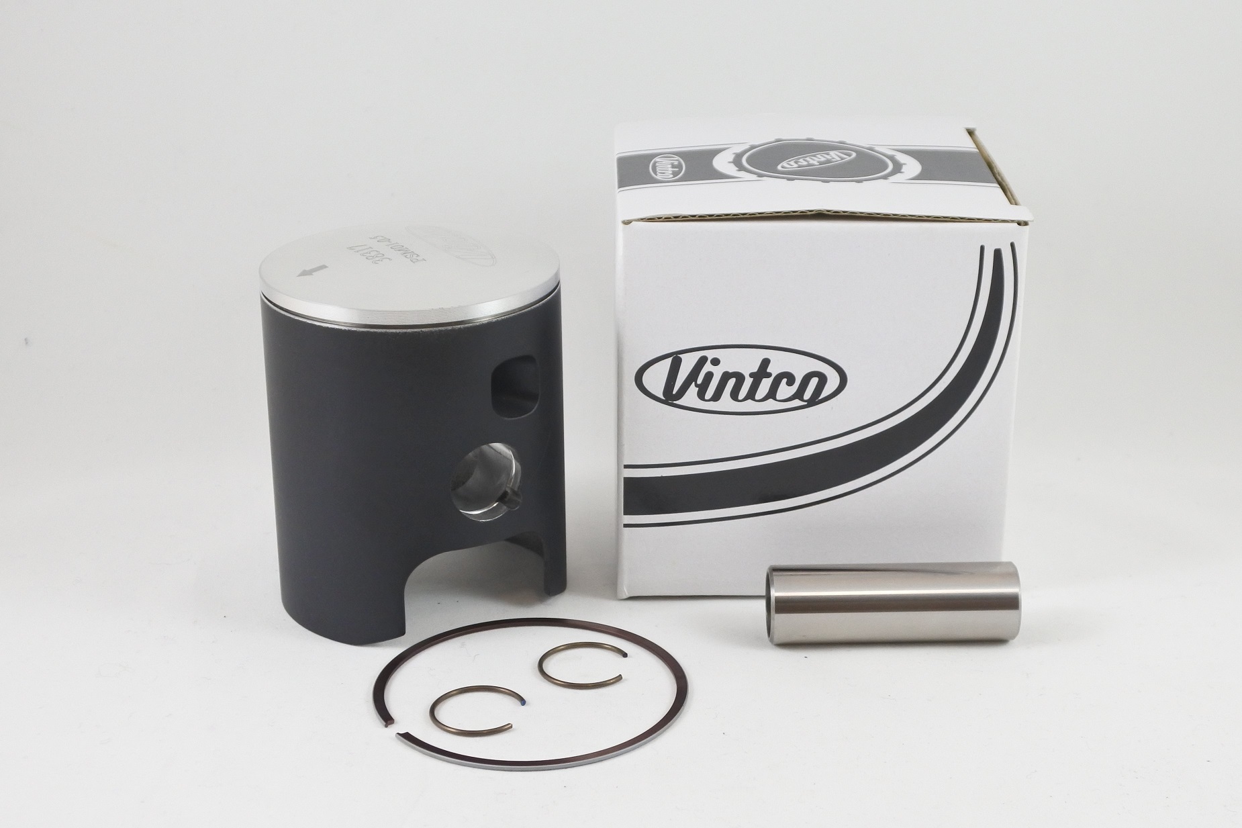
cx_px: 621
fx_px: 1449
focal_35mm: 42
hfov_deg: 46.4
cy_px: 414
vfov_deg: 31.9
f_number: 4.2
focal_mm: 15.7
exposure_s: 1/125
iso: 500
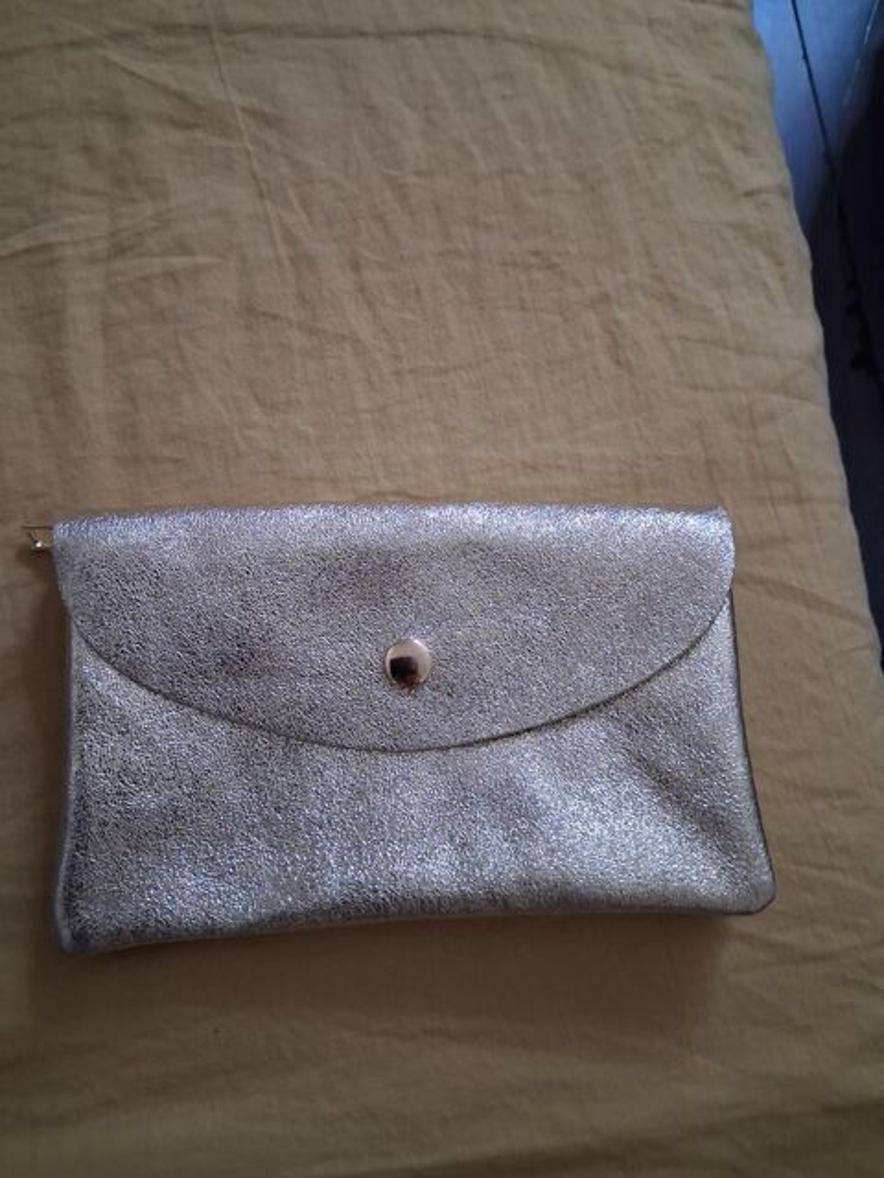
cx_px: 442
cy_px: 589
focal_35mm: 27
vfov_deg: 65.3
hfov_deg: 51.4
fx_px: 919
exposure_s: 1/25
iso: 800
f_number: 1.8
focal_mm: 4
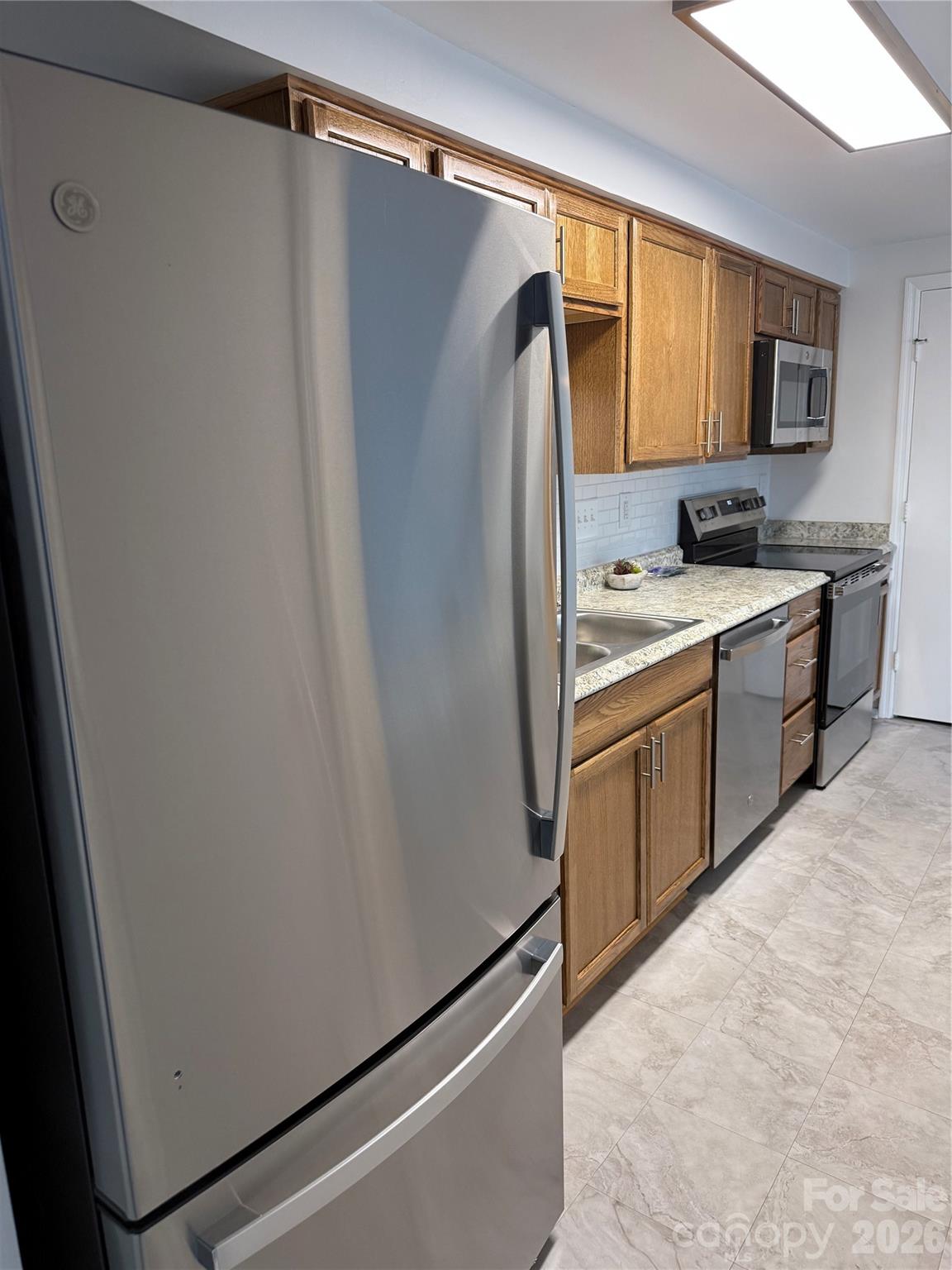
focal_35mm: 24
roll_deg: +1.6
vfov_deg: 71.6
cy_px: 635
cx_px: 476
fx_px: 880
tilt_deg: -12.4
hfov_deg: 56.8
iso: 200
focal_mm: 6.76
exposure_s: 1/96
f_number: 1.78
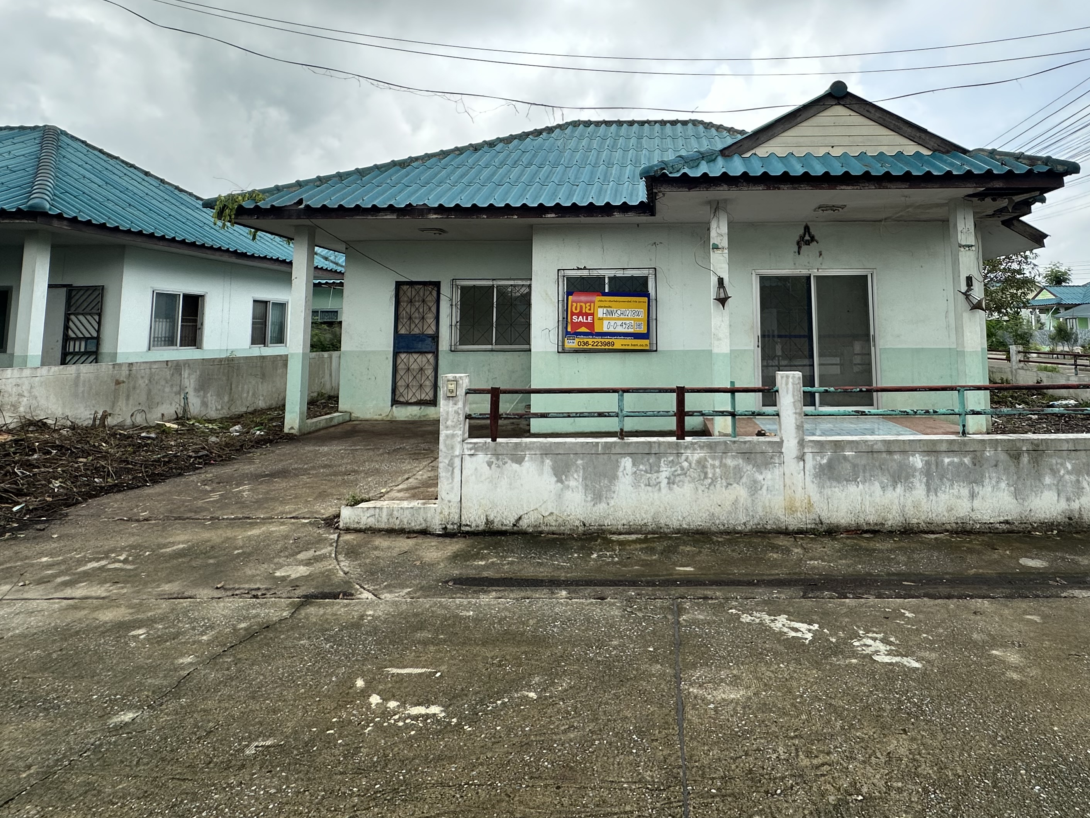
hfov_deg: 80.8
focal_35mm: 20
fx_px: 630
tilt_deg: +6.7
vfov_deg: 64.3
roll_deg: -0.4
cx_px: 655
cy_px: 274
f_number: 2.2
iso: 40
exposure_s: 1/807
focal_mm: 2.22
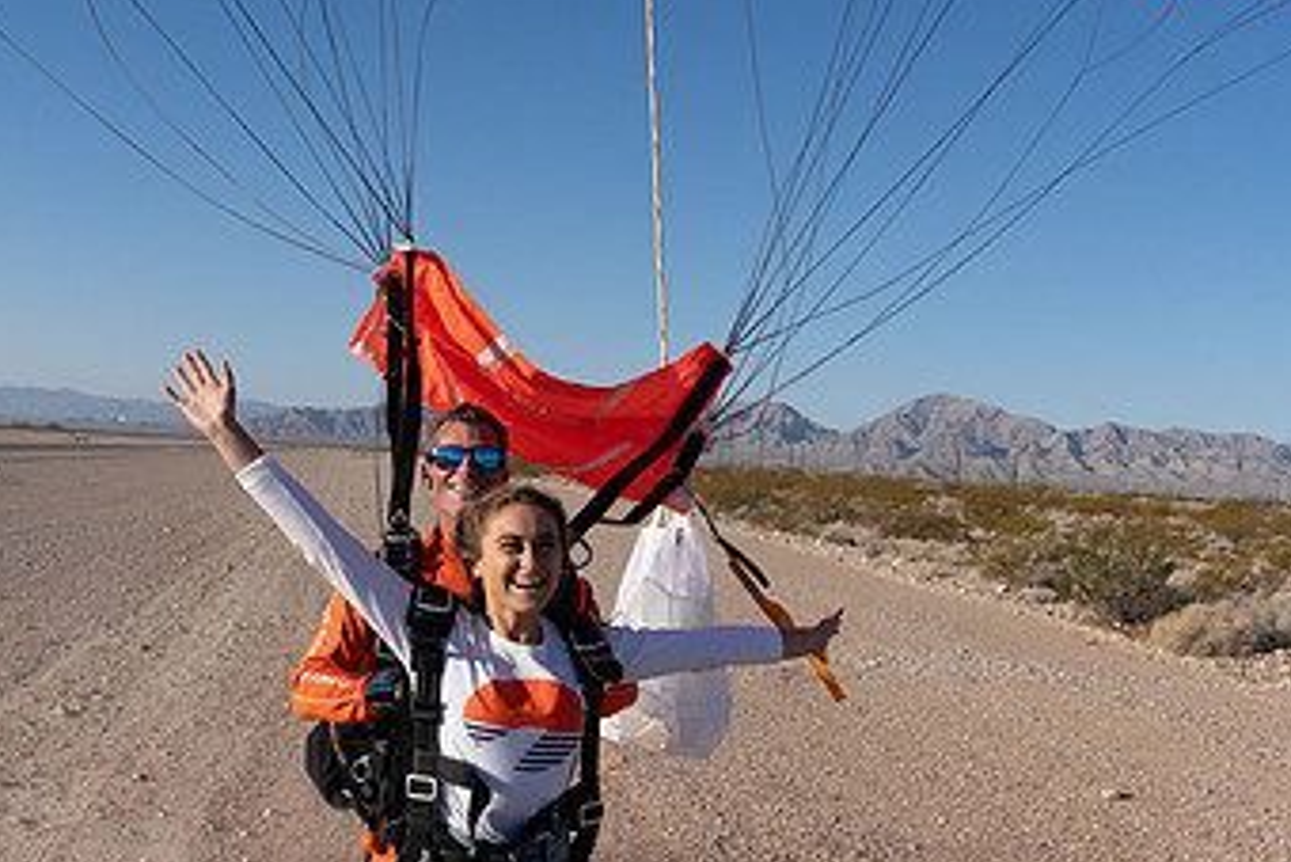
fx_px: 1471
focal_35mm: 41
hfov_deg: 47.3
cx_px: 592
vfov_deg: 32.6
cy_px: 522
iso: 800
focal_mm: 24
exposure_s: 1/2000
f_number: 10
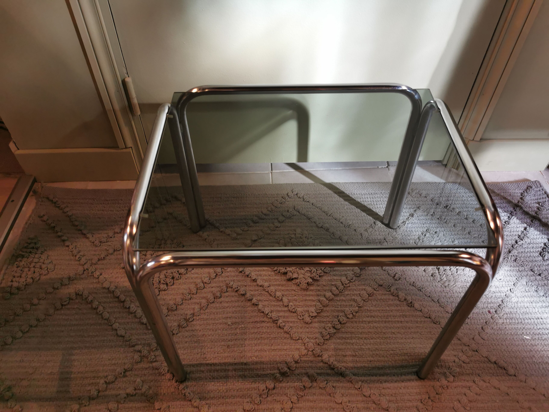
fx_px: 428
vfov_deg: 51.4
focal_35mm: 27
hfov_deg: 65.3
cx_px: 274
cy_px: 206
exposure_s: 1/50
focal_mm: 5.56
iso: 125
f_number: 1.6
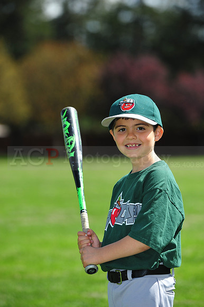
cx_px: 102
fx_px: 1574
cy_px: 154
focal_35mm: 185
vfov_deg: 11.1
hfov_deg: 7.4
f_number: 5
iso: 400
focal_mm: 185
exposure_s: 1/2000
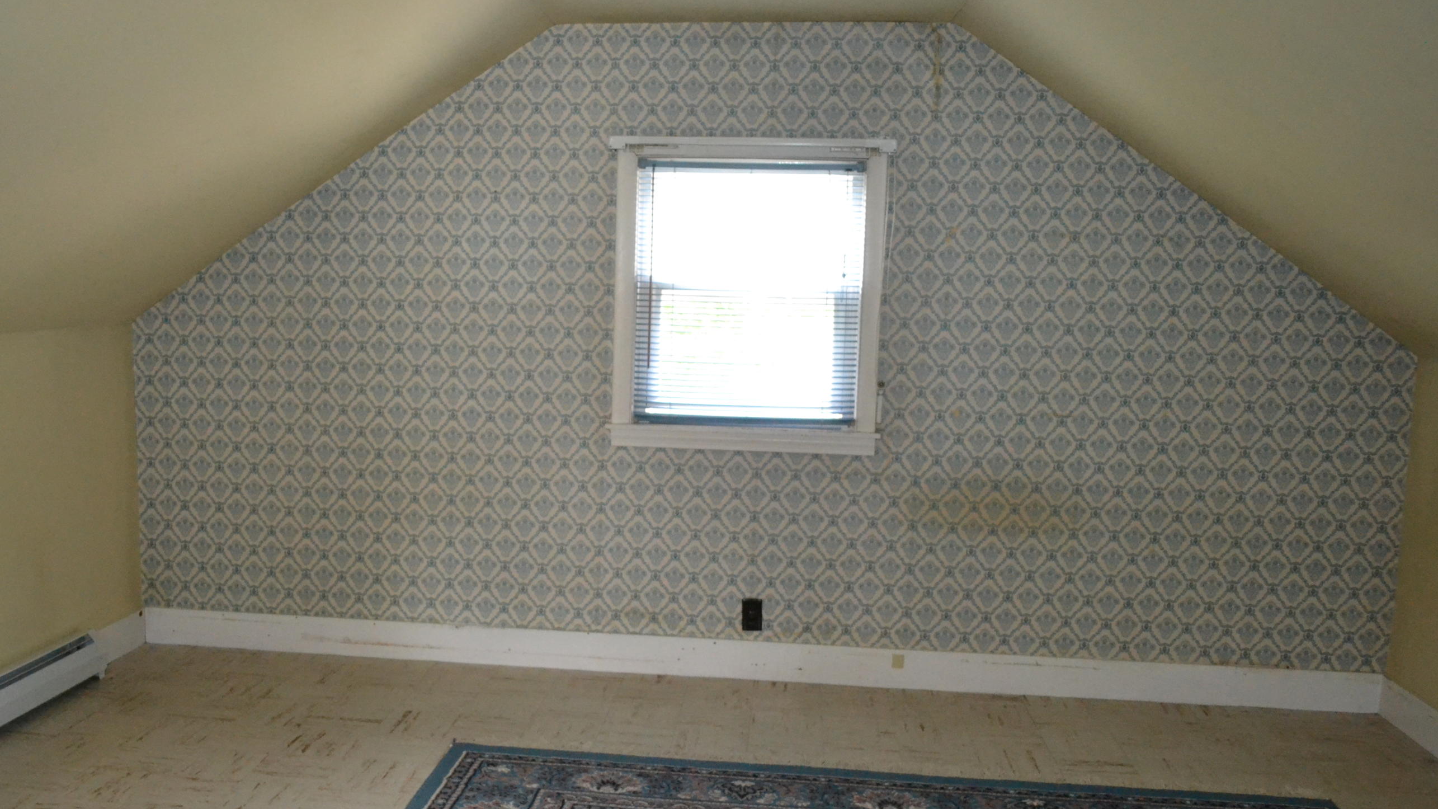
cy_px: 478
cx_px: 615
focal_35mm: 33
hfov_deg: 59.2
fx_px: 1258
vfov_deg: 35.5
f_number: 3.5
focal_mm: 18
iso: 3200
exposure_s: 1/60
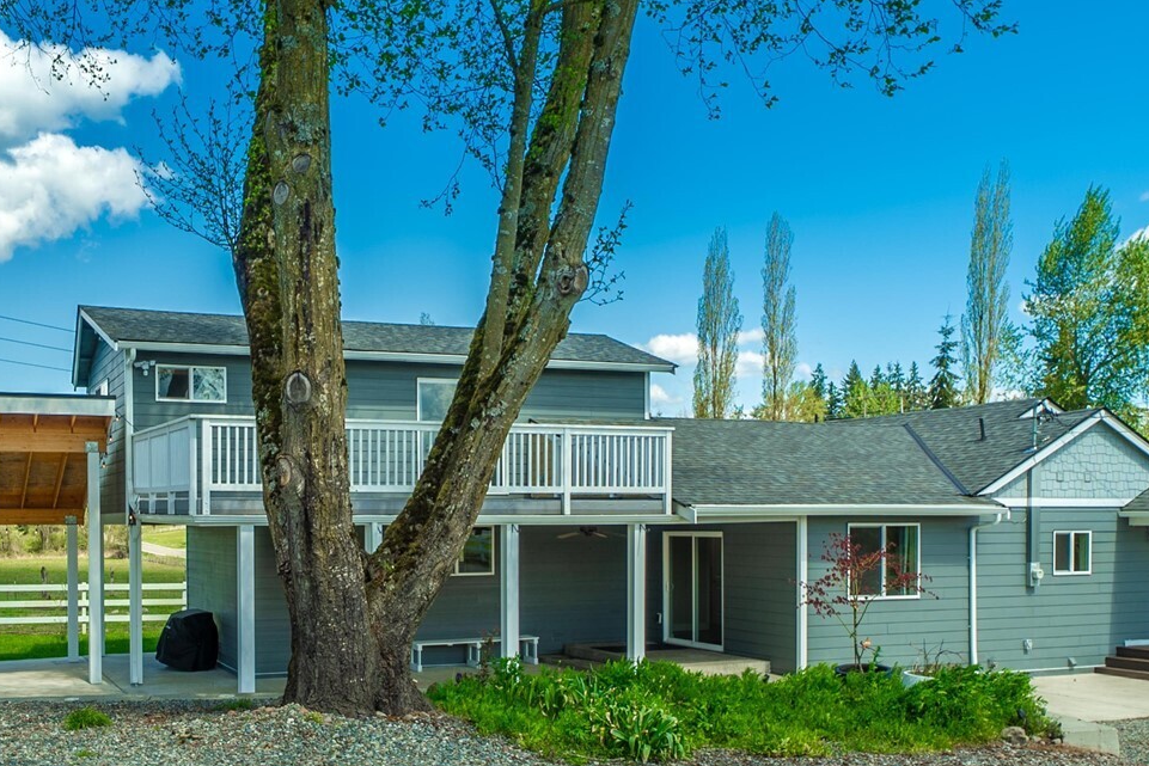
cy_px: 540
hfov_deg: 61.9
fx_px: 958
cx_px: 541
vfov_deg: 42.7
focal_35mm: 30
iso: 80
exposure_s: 1/160
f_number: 7.1
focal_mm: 17
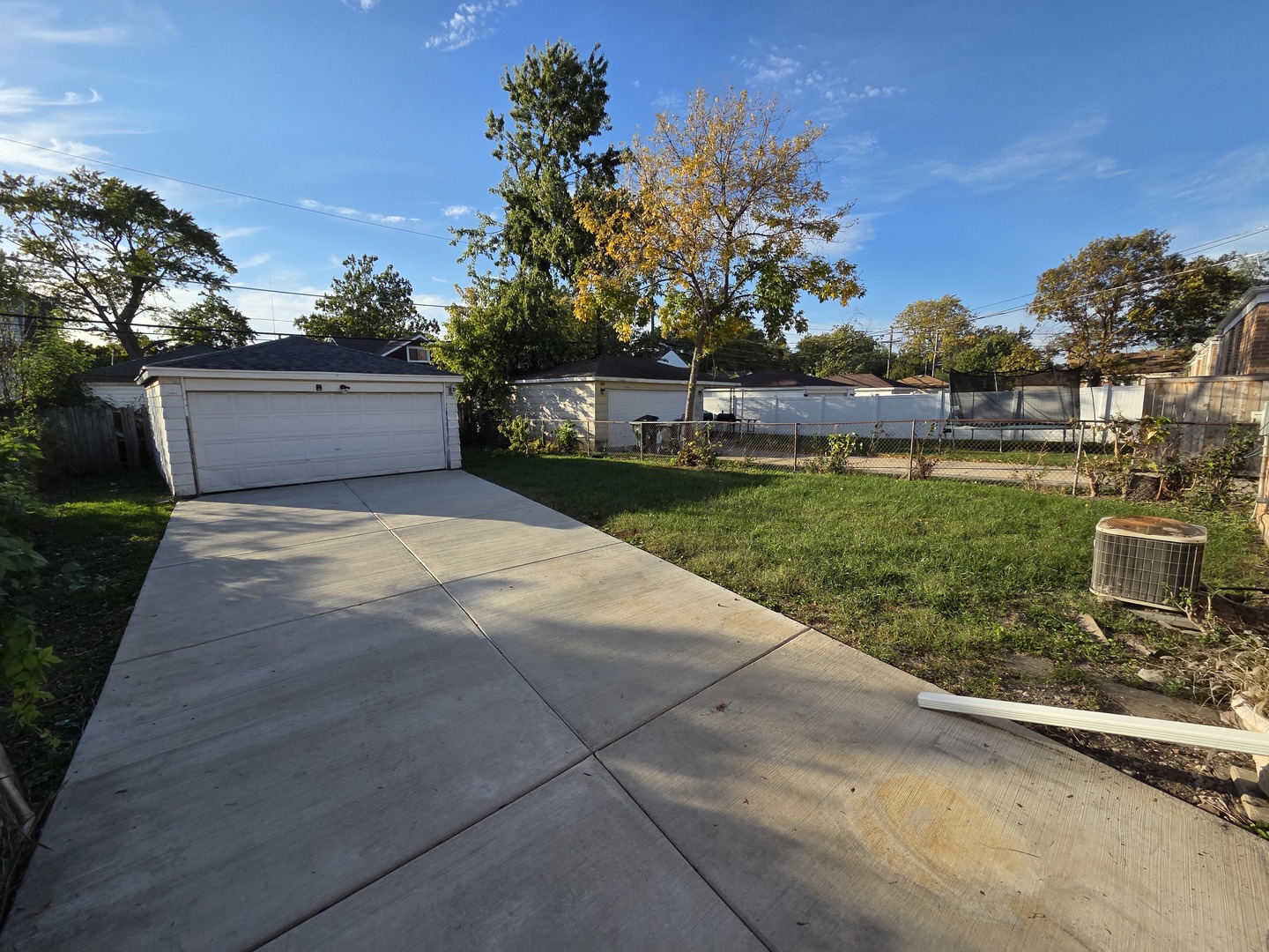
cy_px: 476
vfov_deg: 89.9
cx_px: 634
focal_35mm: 13
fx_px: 477
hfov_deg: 106.2
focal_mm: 2.2
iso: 50
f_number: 2.2
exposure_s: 1/1445
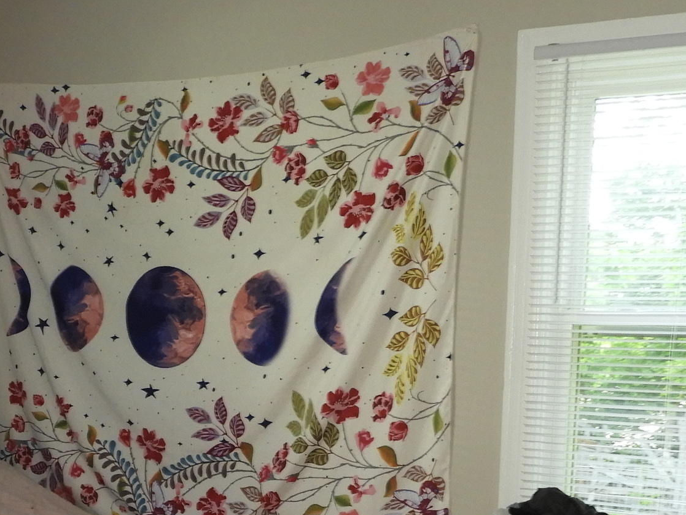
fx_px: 1308
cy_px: 504
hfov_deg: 29.3
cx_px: 279
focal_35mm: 66
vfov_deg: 21.5
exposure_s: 1/30
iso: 200
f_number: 3.3
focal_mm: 4.3
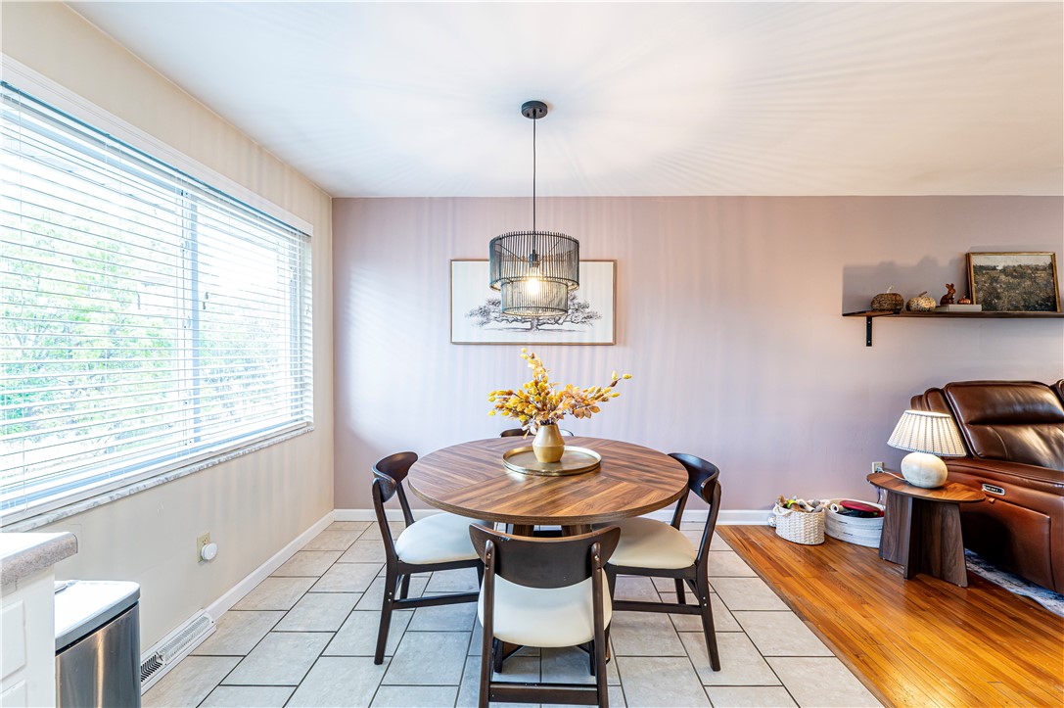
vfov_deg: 81.1
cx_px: 532
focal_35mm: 14
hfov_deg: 104.3
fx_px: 413
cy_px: 354
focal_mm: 14
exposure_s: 1/50
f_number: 8
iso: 2000
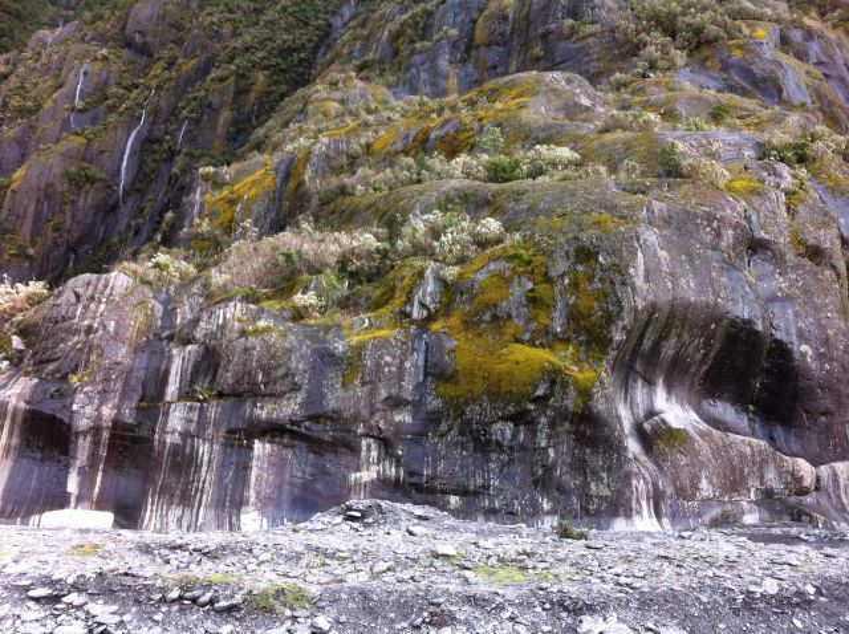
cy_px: 317
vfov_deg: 40.6
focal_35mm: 35
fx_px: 857
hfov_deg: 52.7
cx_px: 424
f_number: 2.8
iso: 100
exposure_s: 1/120
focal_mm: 3.85
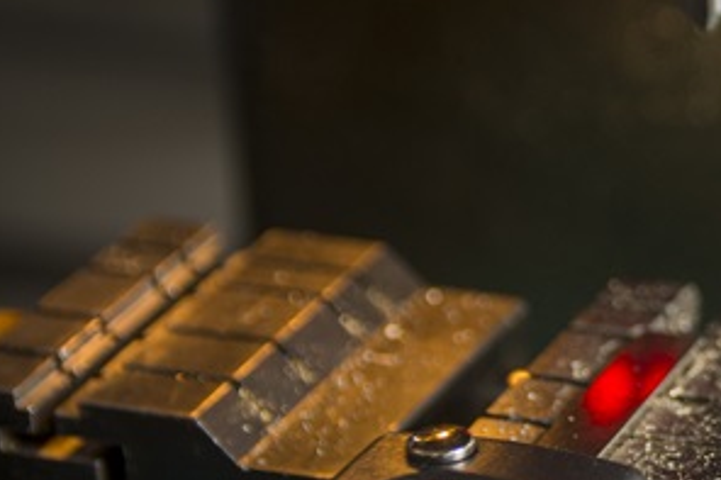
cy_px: 356
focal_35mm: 223
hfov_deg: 9.1
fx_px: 4464
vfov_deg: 6.1
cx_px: 850
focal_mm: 44
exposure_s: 1/60
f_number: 2.8
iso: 100
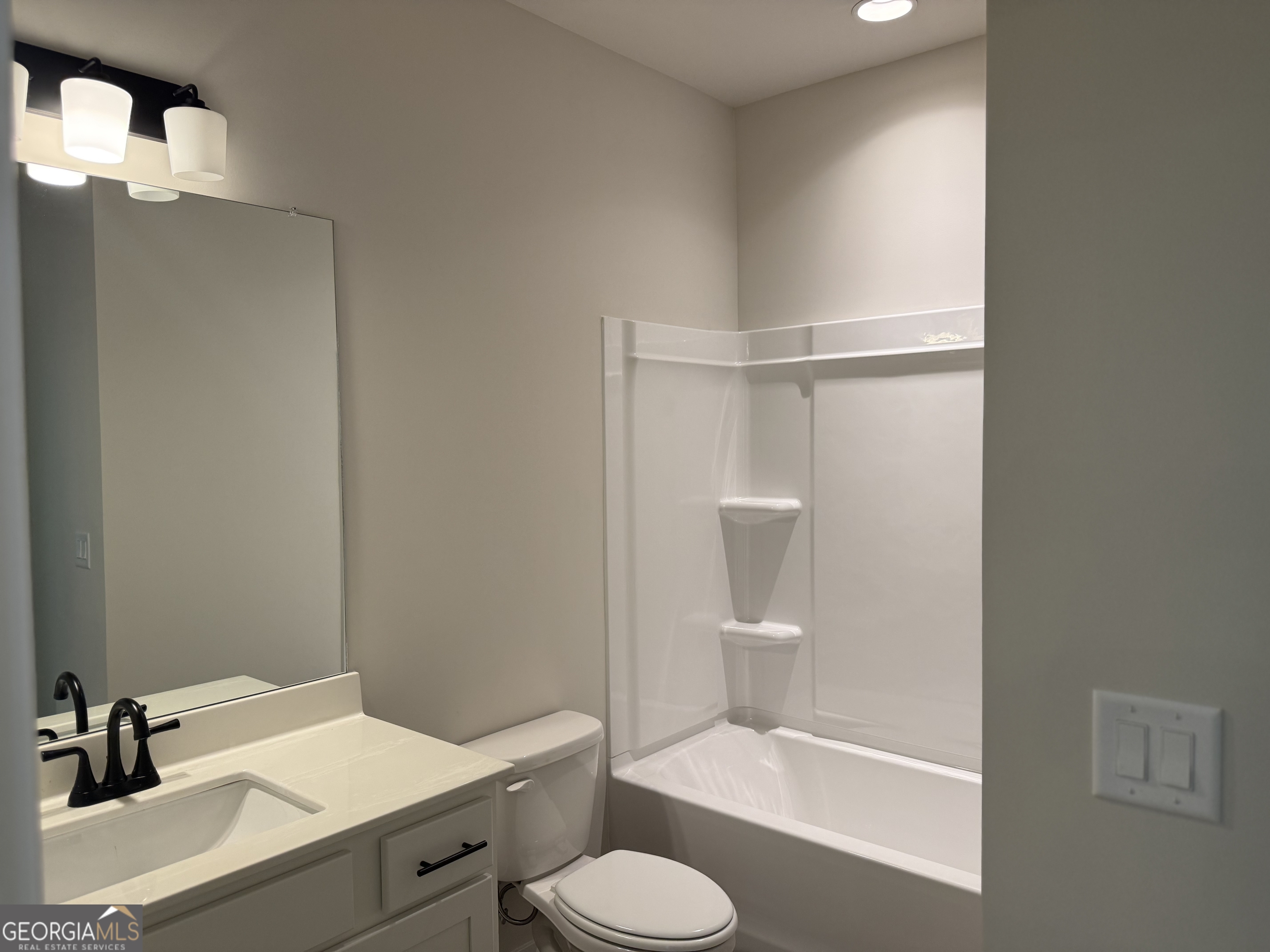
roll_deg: +1.5
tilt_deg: -1.8
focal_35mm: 24
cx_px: 635
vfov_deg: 56.8
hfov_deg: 71.6
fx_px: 881
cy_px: 476
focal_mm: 6.76
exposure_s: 1/120
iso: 160
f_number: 1.78
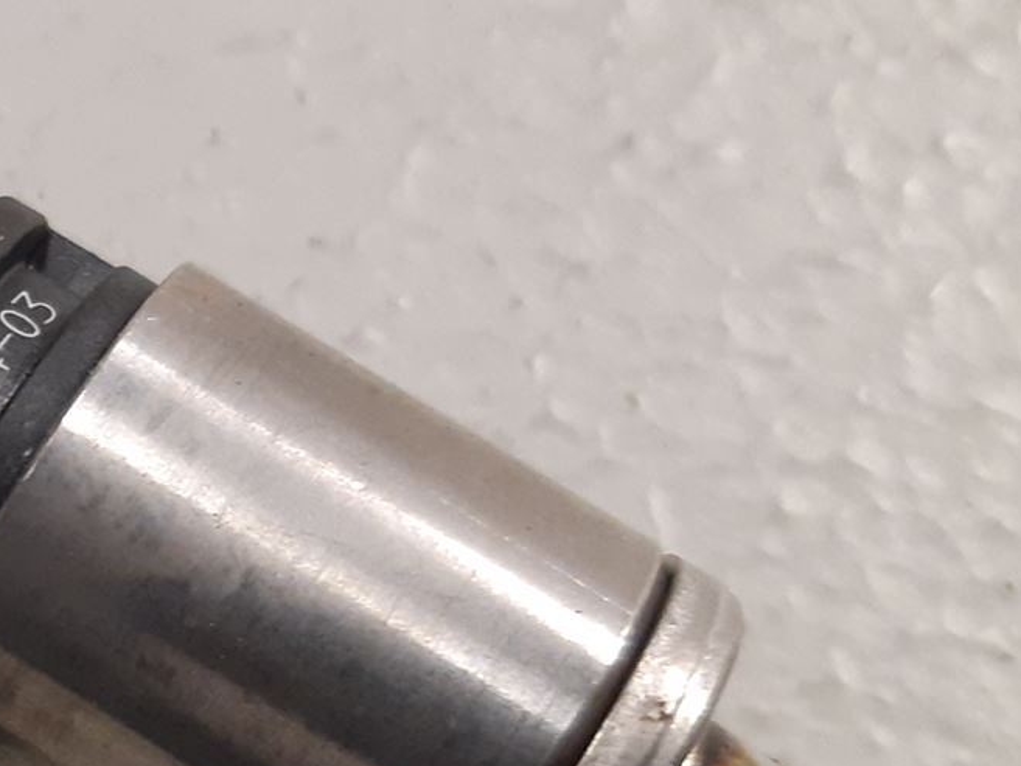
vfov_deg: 18.1
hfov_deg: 21.3
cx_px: -387
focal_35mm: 81
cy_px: 584
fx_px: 2390
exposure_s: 1/33
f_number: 1.7
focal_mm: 3.93
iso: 200
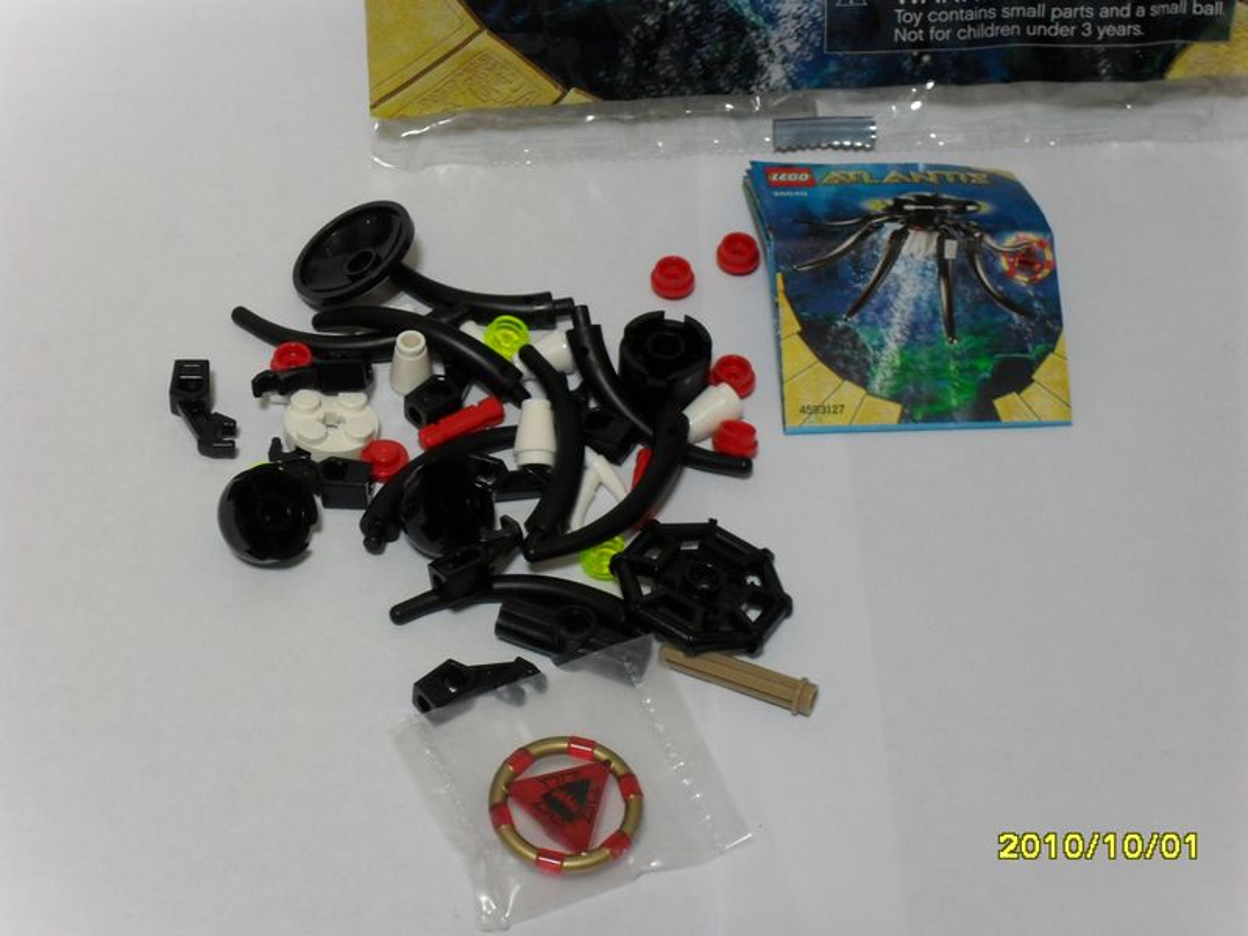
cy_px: 468
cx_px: 624
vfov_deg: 18.4
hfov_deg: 24.4
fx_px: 2884
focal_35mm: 80
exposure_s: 1/10
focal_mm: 14.1
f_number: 4.4
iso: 200
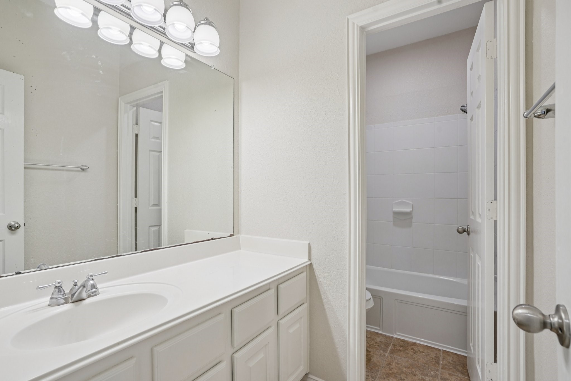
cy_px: 190
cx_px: 286
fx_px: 254
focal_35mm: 16
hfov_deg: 96.7
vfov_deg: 73.7
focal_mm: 16
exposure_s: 1/45
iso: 400
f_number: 8
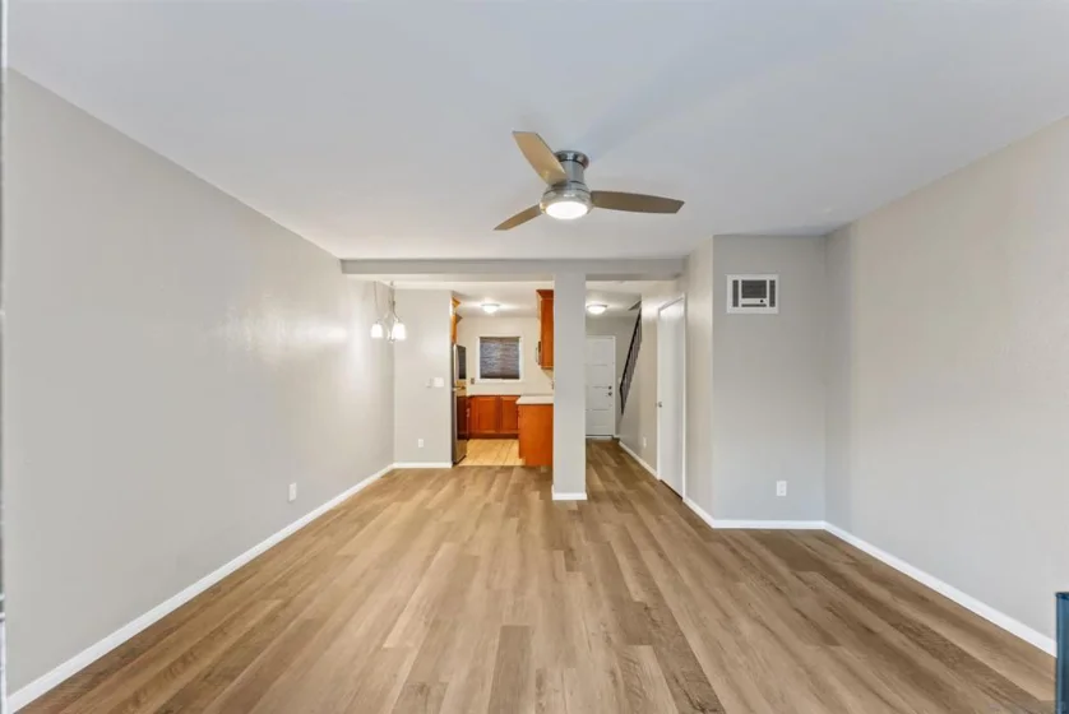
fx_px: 416
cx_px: 534
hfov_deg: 104.2
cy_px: 357
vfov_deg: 81.3
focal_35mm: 14
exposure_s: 4
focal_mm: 14
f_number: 8
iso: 100
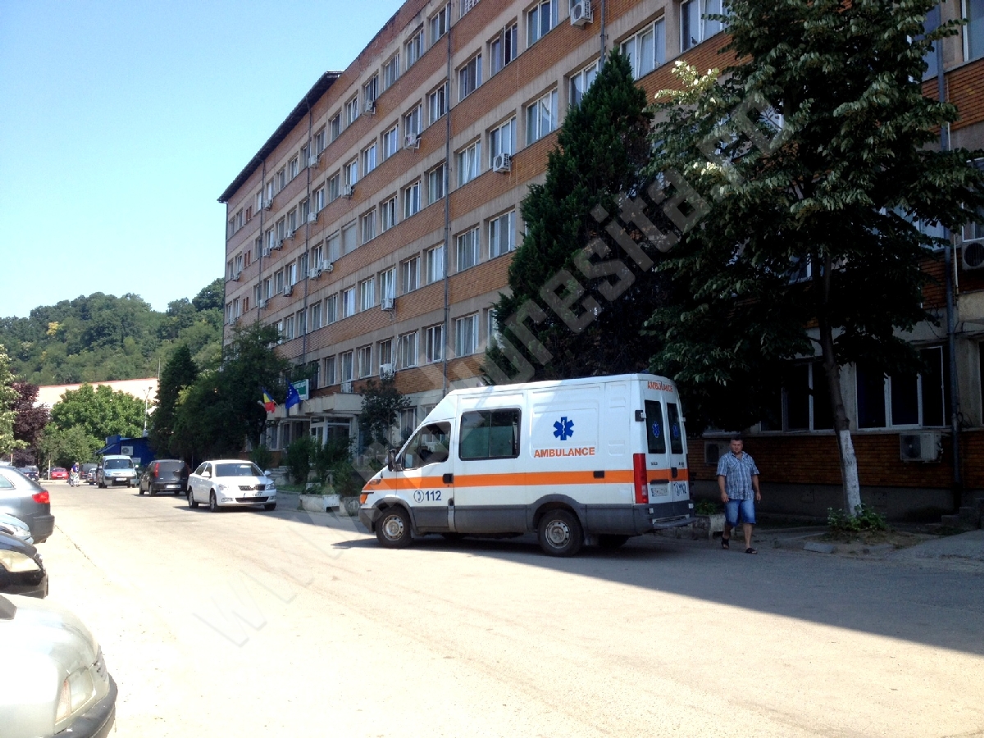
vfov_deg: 40.7
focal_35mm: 35
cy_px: 369
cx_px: 492
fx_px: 995
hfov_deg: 52.6
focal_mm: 4.28
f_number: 2.4
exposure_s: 1/627
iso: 50
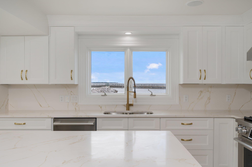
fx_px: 210
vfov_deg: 43.5
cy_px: 84
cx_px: 126
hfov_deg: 62.0
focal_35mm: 30
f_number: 9
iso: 160
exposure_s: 1/80
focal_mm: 30
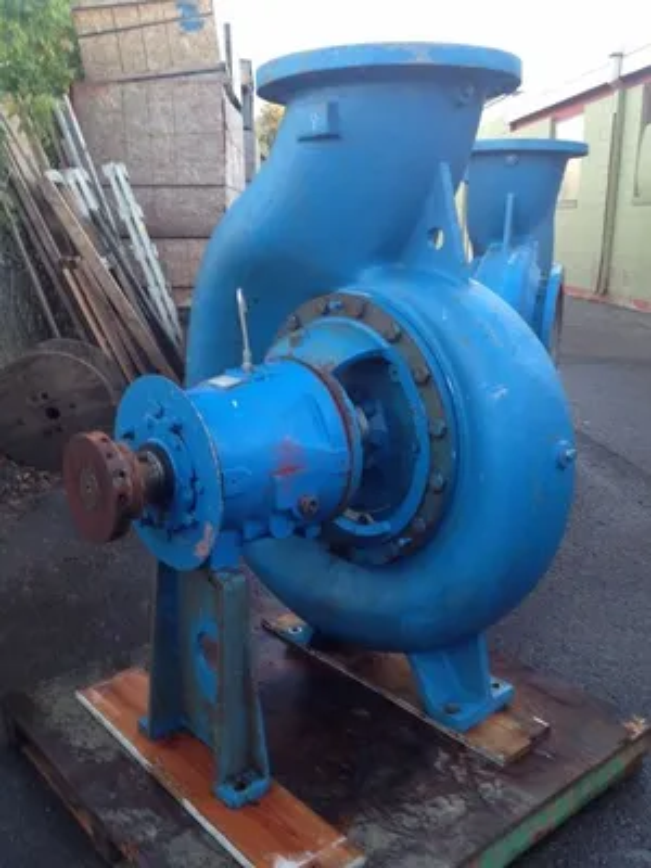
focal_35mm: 35
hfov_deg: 40.7
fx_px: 878
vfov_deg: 52.6
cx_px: 326
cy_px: 434
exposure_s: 1/20
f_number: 2.4
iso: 50
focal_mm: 4.28
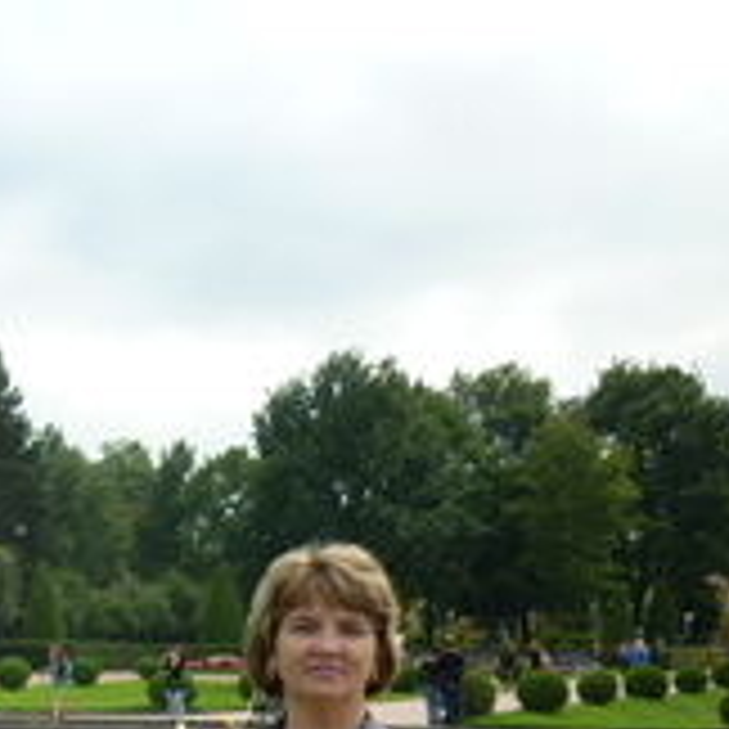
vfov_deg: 18.7
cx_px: -284
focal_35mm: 90
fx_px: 2144
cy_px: 763
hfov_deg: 17.7
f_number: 2.8
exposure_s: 1/800
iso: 80
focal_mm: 5.5
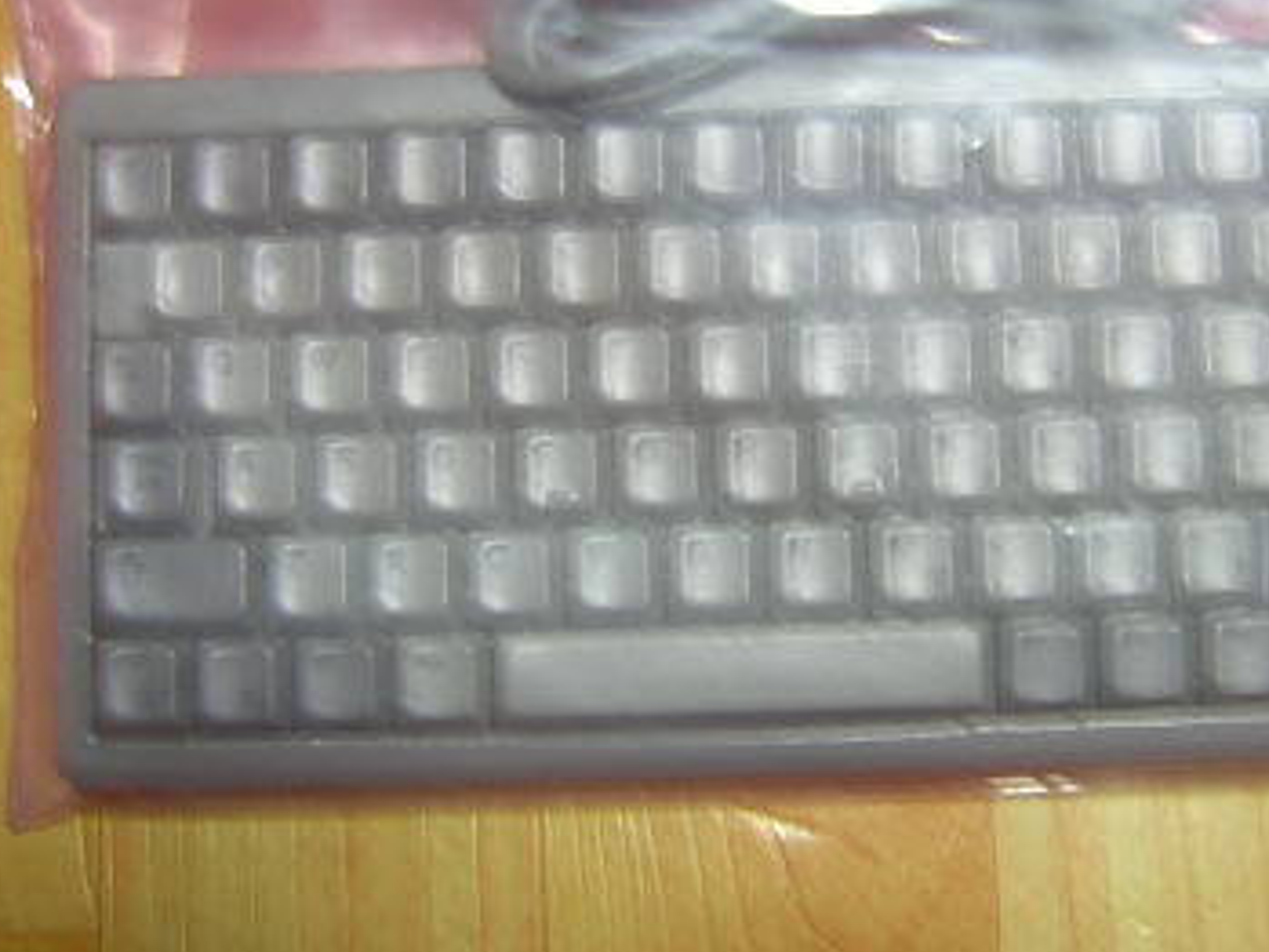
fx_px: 2420
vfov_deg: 21.9
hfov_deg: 29.3
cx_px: 756
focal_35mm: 66
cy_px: 167
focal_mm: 4.7
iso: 118
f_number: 2.6
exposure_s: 1/3.5
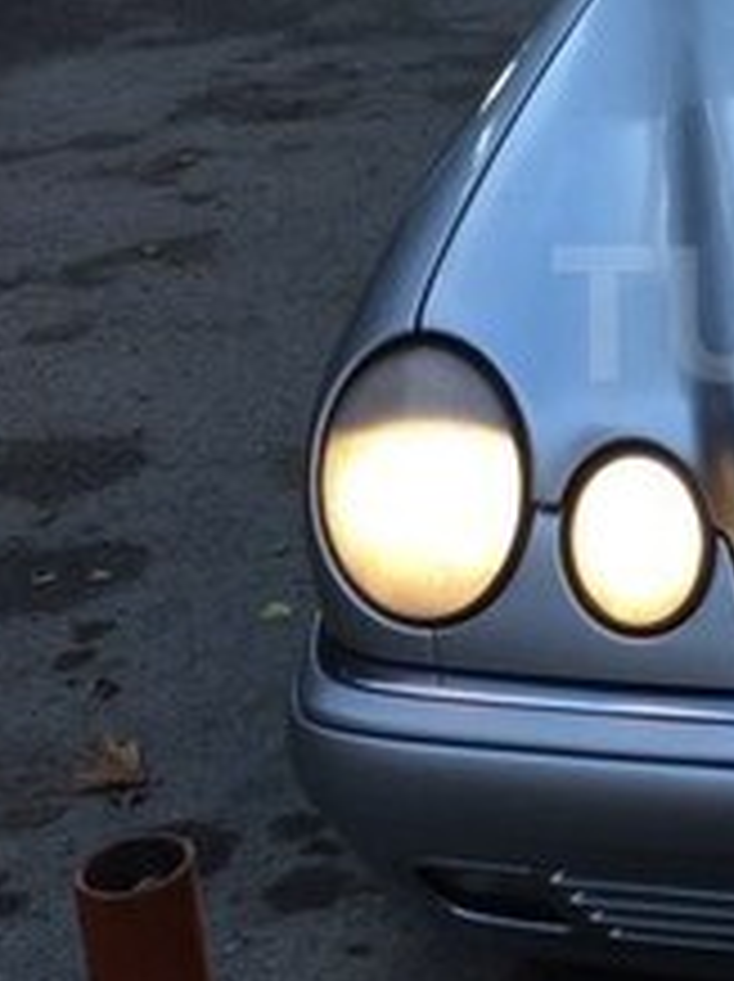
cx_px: 1013
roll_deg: +0.6
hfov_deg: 15.7
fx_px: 2493
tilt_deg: -20.0
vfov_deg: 22.2
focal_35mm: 88
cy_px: 313
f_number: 2.2
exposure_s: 1/342
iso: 32
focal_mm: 4.15
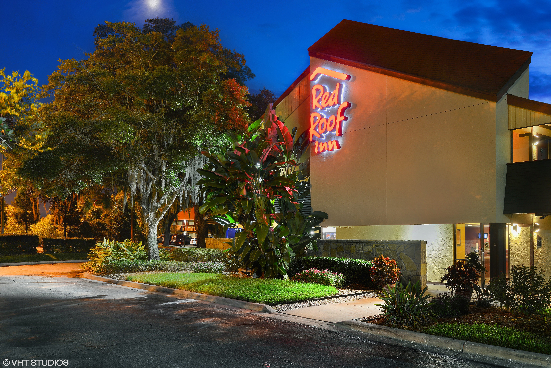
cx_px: 276
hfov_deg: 58.7
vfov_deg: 41.1
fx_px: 490
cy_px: 184
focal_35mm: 32
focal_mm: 32
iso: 100
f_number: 8
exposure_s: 30
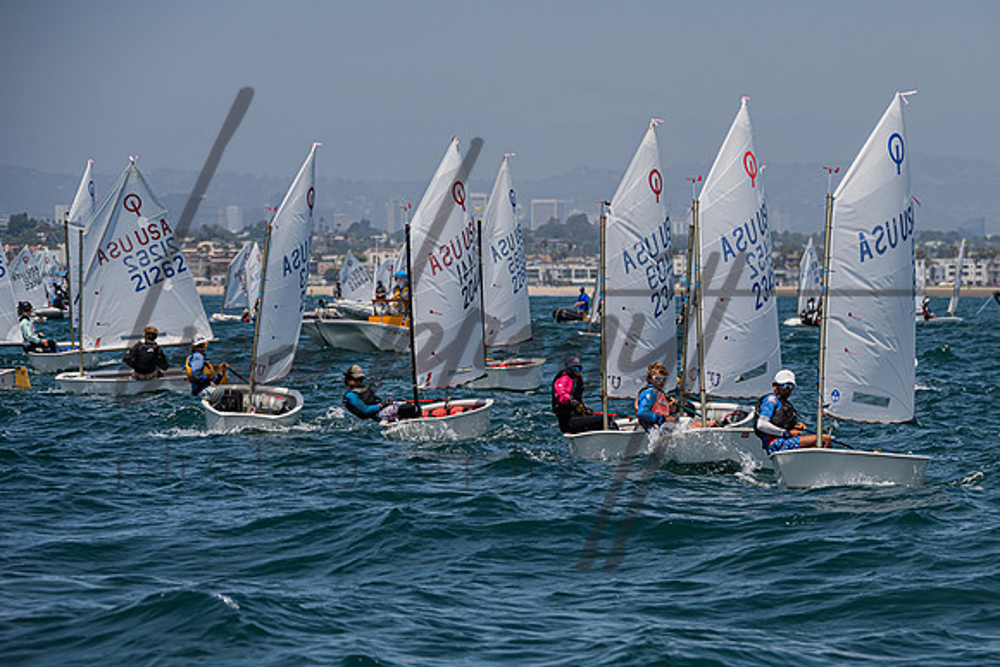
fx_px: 5191
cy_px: 400
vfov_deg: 7.4
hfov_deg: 11.0
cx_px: 601
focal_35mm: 187
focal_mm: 150
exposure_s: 1/1250
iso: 250
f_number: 7.1
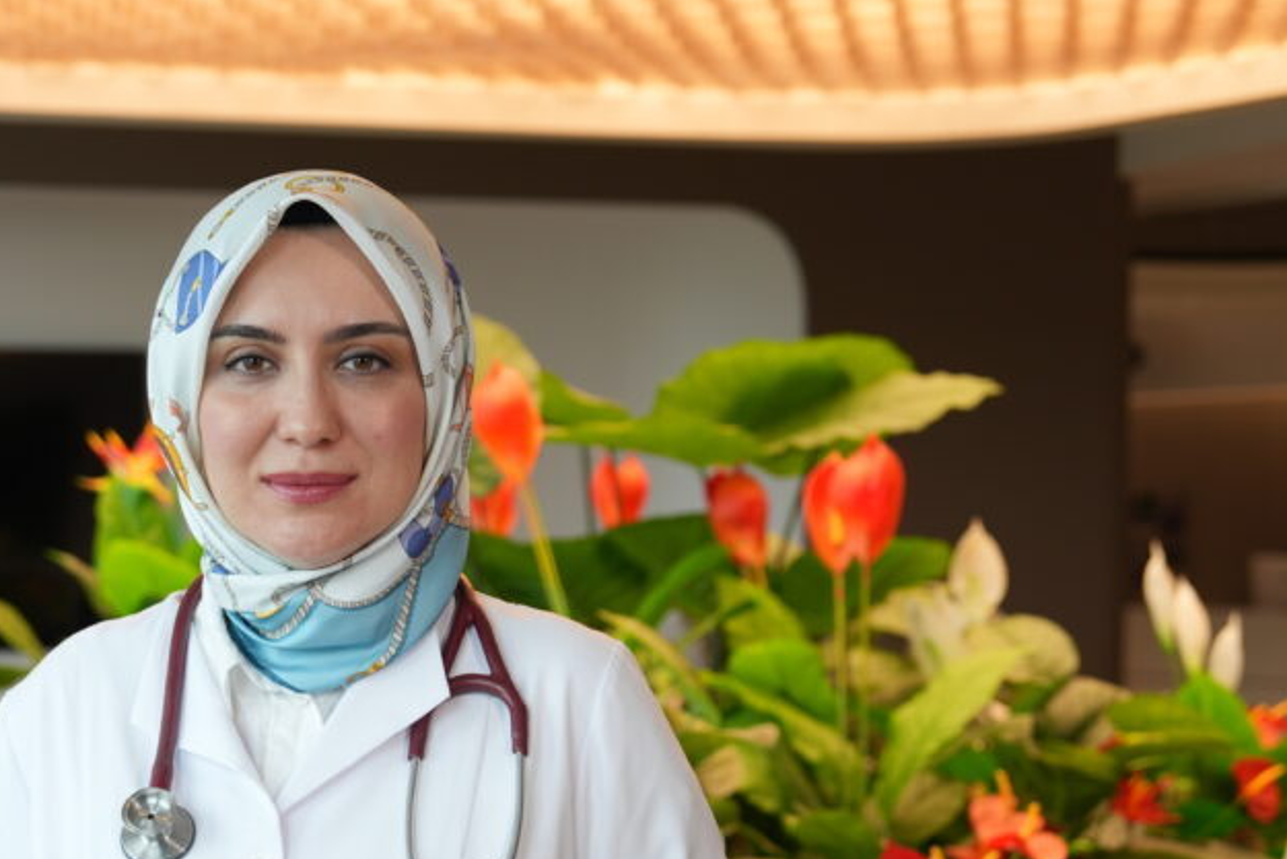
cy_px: 759
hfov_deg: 23.4
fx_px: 3075
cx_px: 323
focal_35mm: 86
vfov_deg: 15.7
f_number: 2.8
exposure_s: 1/125
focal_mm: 42
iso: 200
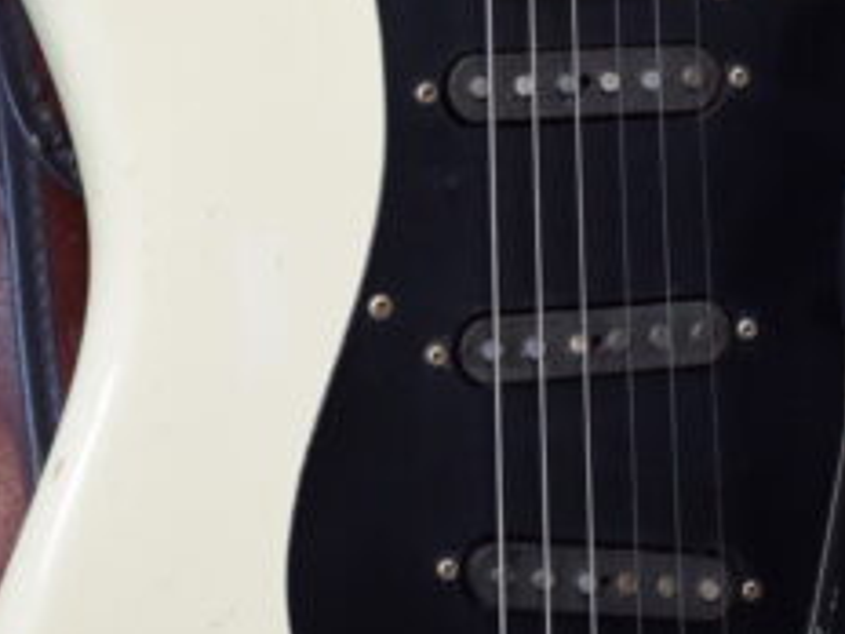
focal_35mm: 124
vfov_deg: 12.0
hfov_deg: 15.9
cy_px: 277
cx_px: 492
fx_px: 3027
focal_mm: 32
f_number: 4.5
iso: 1600
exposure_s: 1/60
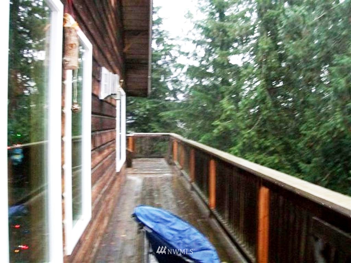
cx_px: 176
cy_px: 132
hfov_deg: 51.4
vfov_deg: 39.7
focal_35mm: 36
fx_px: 365
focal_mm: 6
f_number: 2.7
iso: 160
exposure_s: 1/60
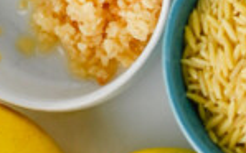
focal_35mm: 410
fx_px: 2748
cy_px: -59
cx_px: 343
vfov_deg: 3.2
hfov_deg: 5.1
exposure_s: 1/250
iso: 180
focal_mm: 50
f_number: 3.2
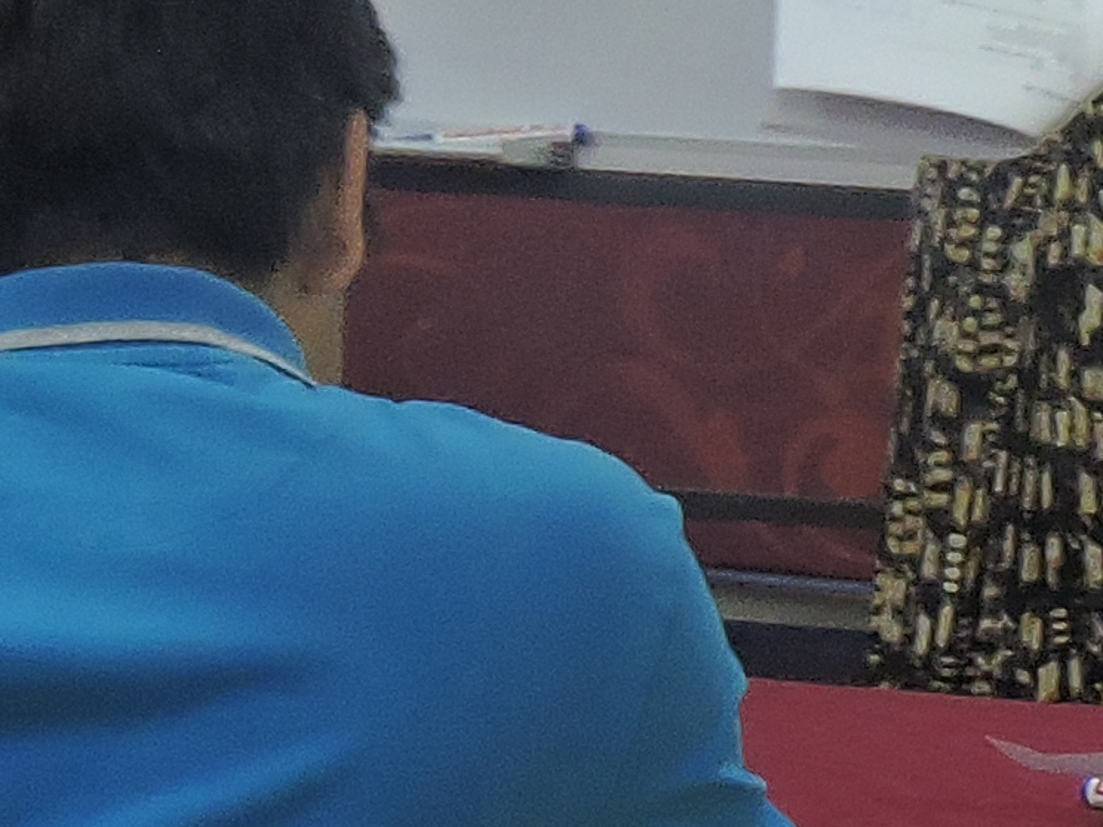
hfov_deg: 6.8
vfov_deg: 5.1
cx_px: 792
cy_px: 409
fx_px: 9272
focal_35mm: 291
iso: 400
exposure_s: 1/25
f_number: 3.5
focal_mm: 8.4
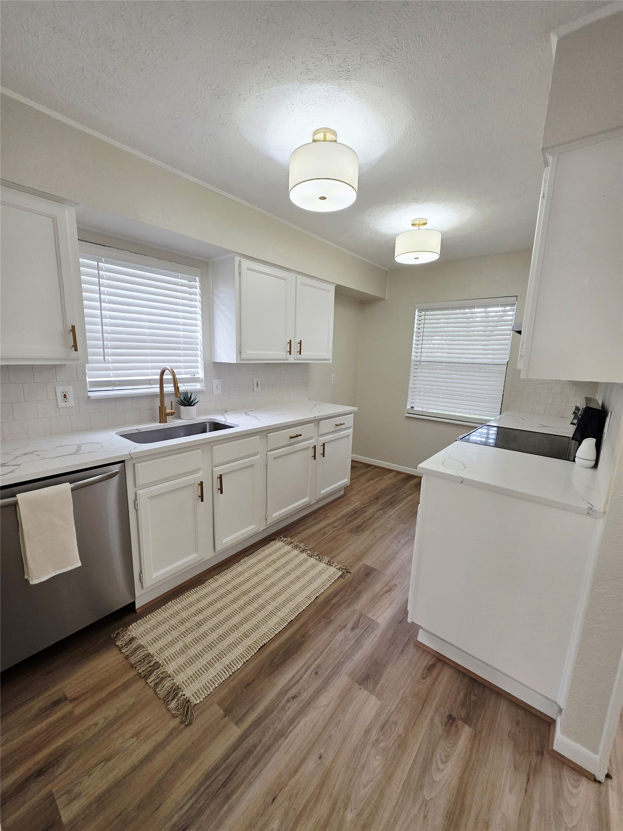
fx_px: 312
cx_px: 312
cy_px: 416
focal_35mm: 13
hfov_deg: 89.9
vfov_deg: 106.2
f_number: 1.9
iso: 200
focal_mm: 2.2
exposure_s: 1/120
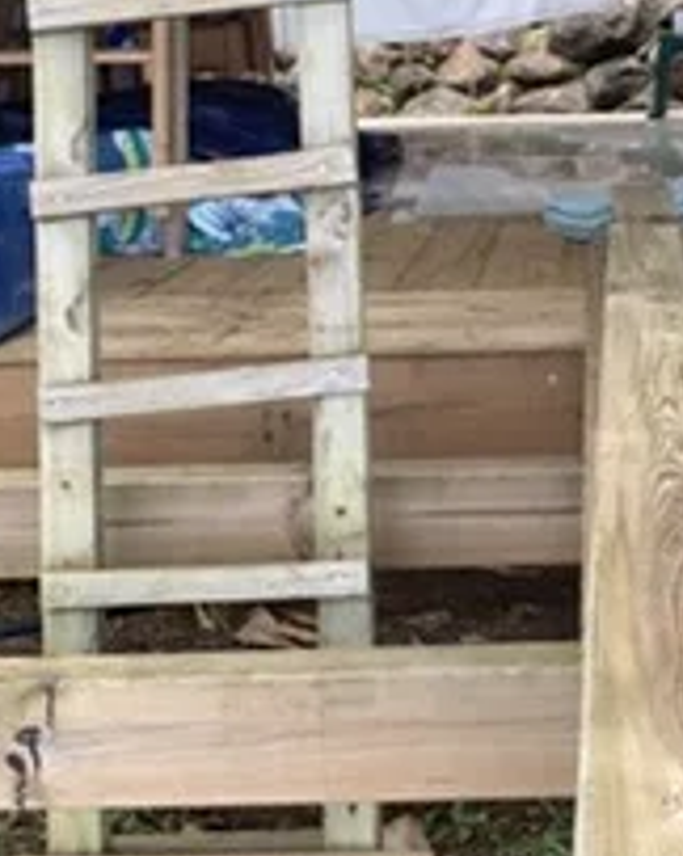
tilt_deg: -15.4
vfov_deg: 31.5
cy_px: 413
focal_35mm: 60
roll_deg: +2.9
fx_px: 1518
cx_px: 611
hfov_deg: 24.6
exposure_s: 1/177
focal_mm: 4.25
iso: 25
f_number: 1.8
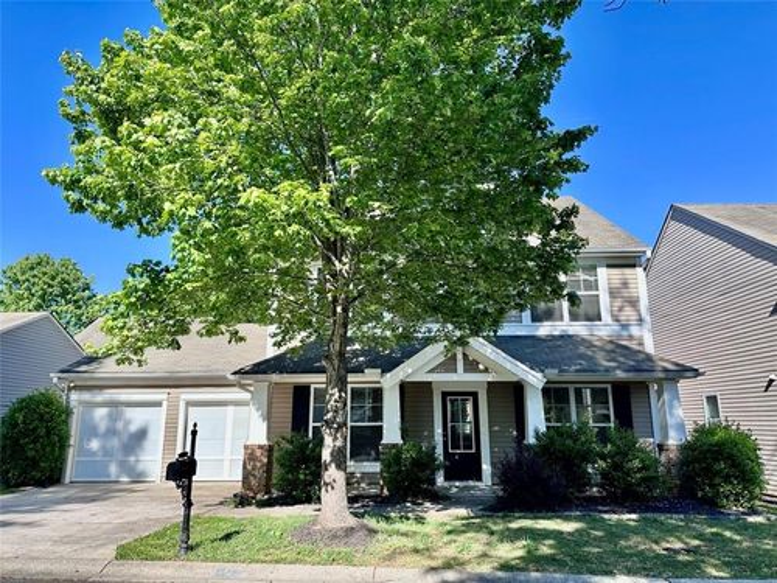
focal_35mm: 24
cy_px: 292
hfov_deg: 71.6
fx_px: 539
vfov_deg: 56.8
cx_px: 388
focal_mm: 6.86
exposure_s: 1/1949
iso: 80
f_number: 1.78
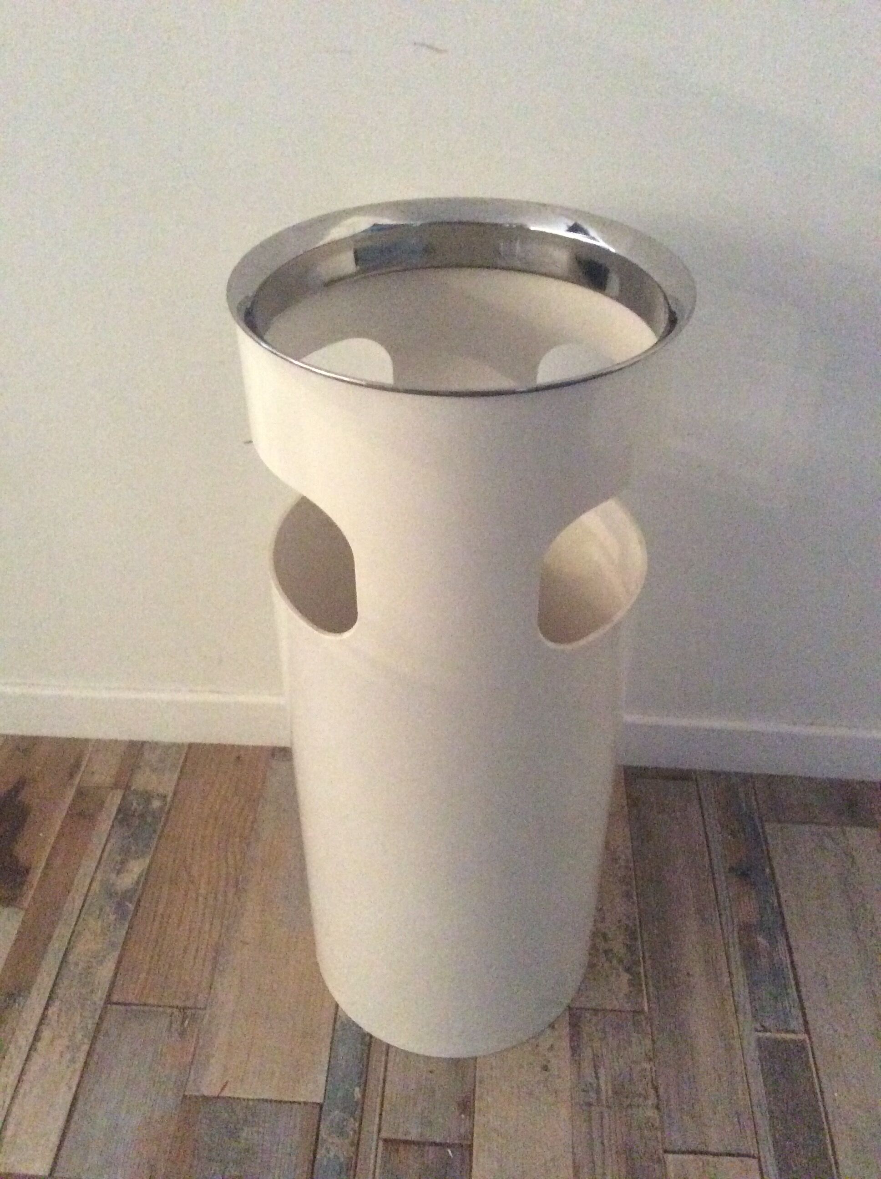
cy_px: 590
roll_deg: +0.4
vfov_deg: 56.9
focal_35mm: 32
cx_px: 440
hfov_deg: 44.1
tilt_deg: -39.4
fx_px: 1089
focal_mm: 3.3
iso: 640
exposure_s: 1/17
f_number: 2.4
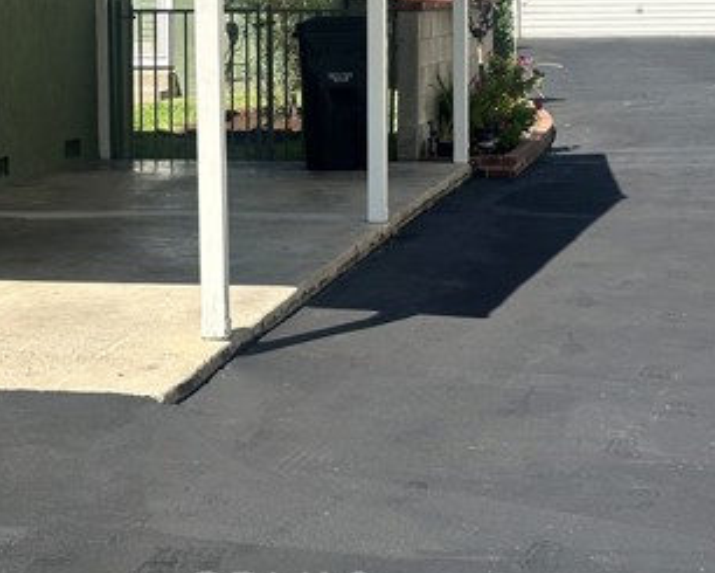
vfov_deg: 15.5
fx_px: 2074
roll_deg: +0.1
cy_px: 65
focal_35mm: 98
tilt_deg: -1.3
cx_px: 164
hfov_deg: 19.4
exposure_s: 1/2976
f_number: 1.78
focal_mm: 6.86
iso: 64
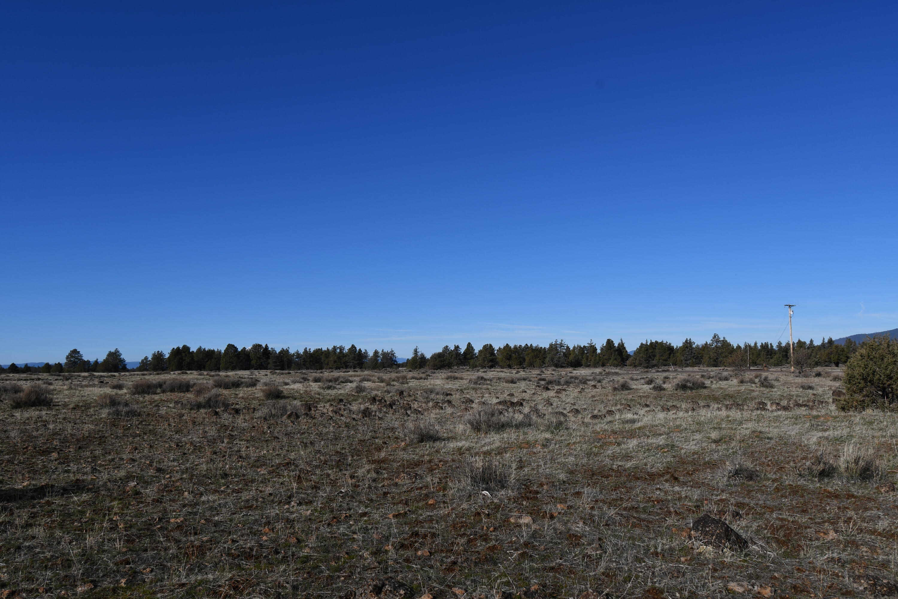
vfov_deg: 43.6
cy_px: 300
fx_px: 748
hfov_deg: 61.9
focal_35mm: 30
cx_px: 449
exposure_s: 1/400
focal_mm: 20
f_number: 10
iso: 100
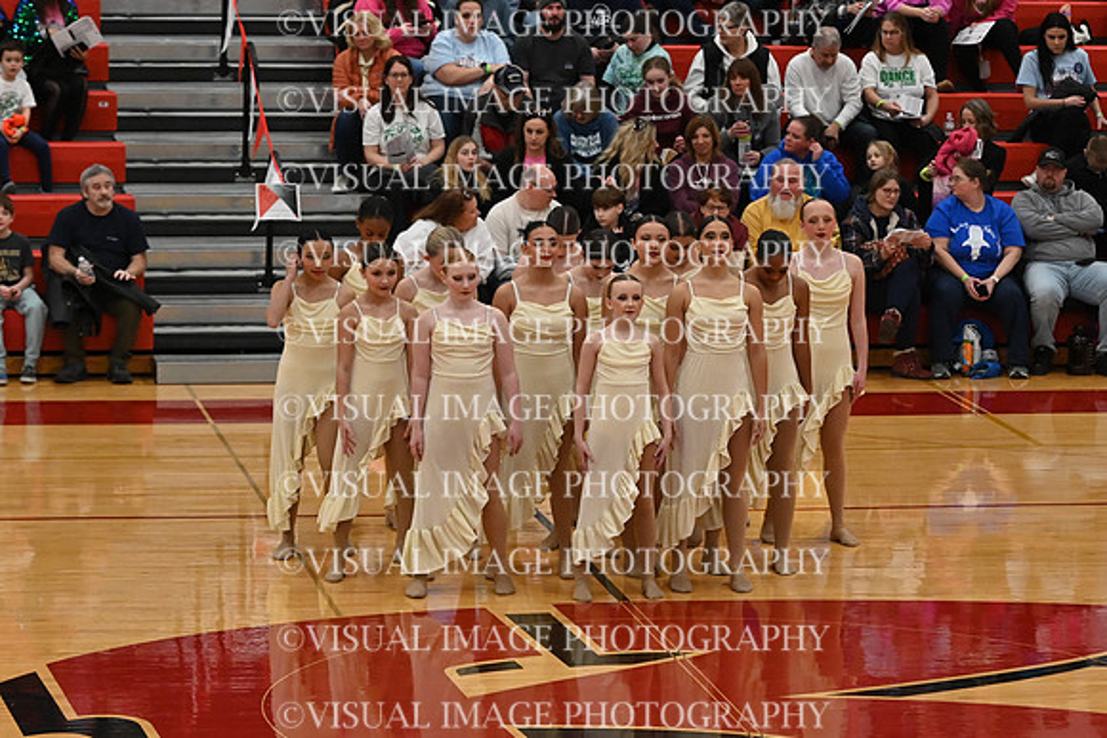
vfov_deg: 9.2
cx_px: 554
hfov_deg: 13.7
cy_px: 369
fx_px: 4613
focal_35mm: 150
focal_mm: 100
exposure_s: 1/400
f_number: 4
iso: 5000
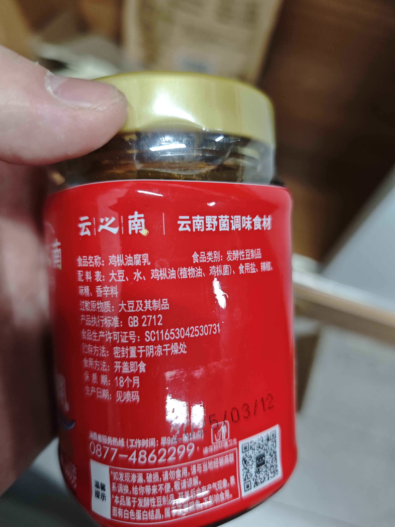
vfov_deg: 73.9
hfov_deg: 58.9
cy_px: 264
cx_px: 198
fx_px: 350
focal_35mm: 23
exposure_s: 1/45.1
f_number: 1.62
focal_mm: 6.55
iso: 640
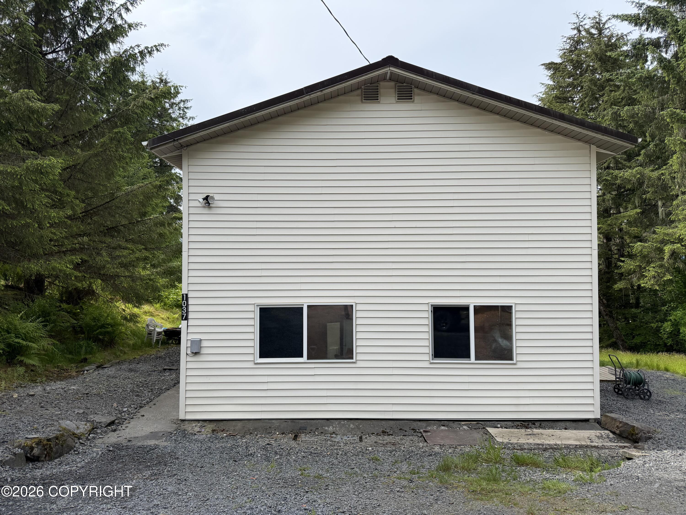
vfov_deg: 56.8
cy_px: 258
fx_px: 476
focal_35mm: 24
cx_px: 343
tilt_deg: +1.1
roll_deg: -0.1
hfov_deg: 71.6
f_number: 1.78
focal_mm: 6.76
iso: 100
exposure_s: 1/3584
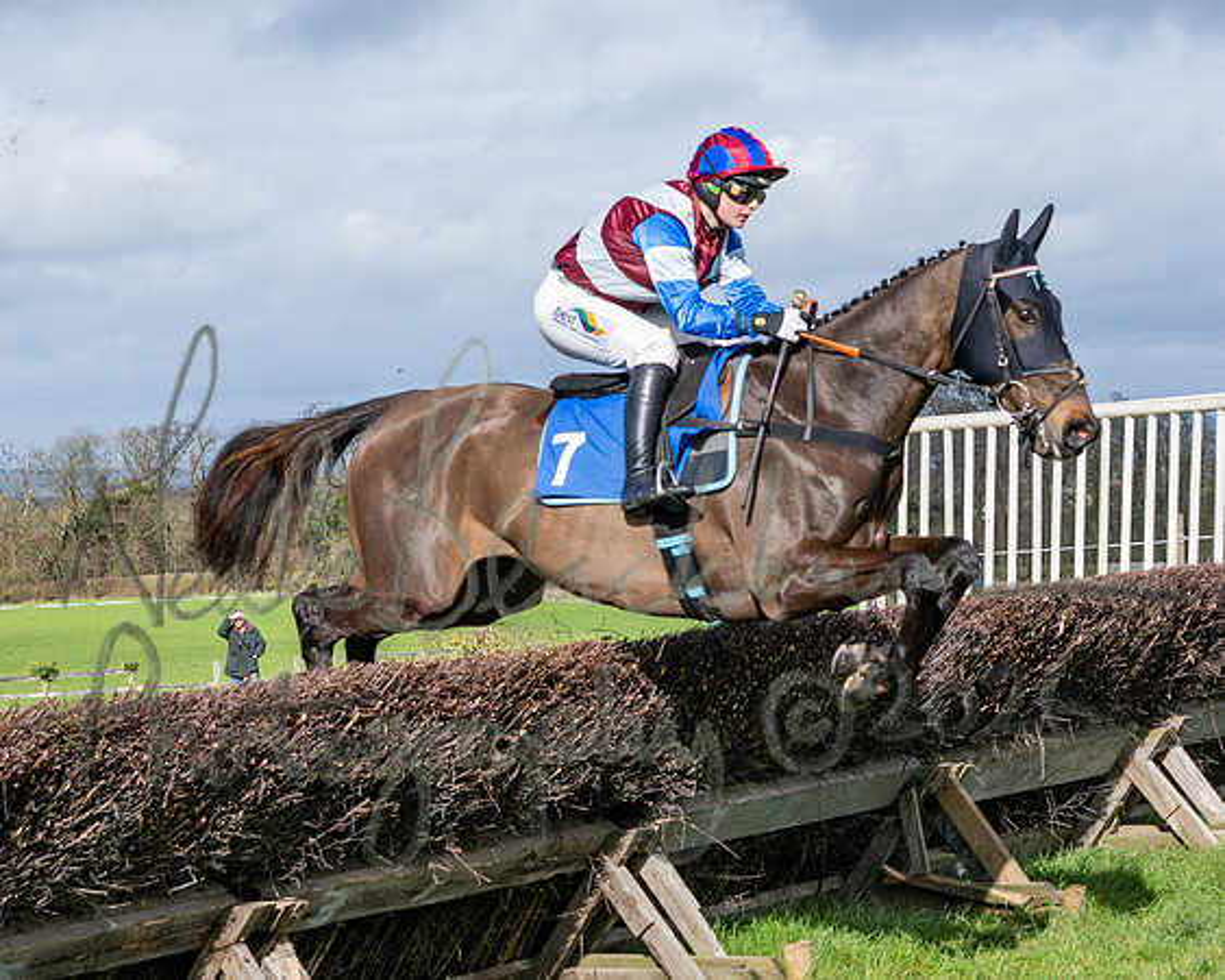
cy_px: 498
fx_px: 3625
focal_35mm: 100
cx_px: 766
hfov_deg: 19.2
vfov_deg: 15.4
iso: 200
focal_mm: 35
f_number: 4
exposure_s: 1/2000
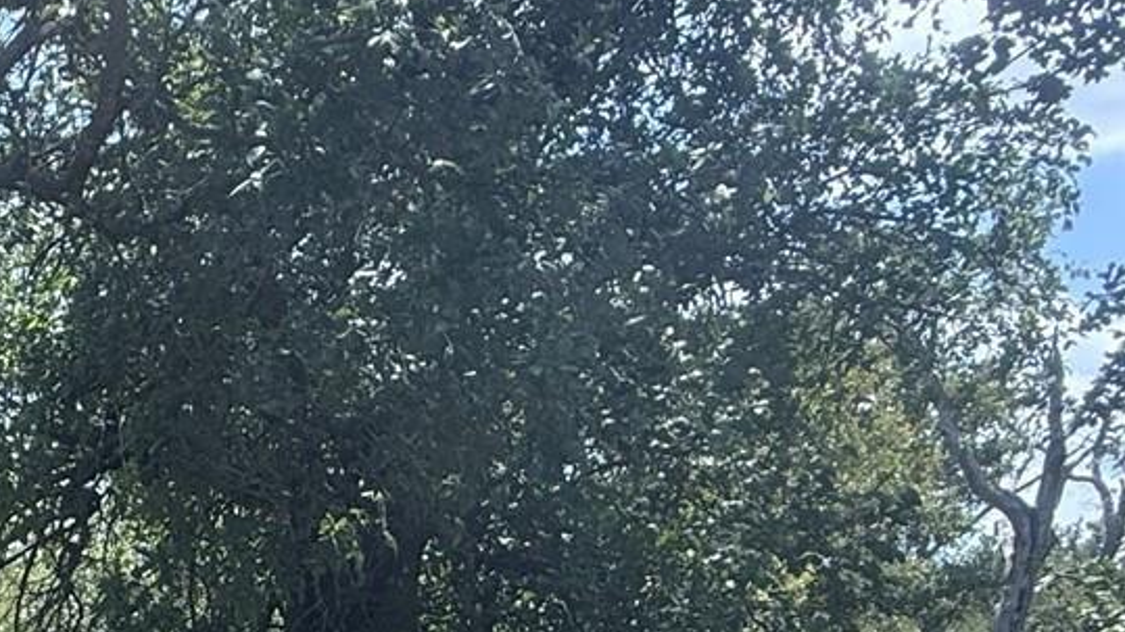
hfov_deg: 29.1
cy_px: 1068
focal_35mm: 58
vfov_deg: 17.6
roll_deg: -2.5
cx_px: -342
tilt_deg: -11.5
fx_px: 1730
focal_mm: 2.22
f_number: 2.2
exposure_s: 1/297
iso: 50
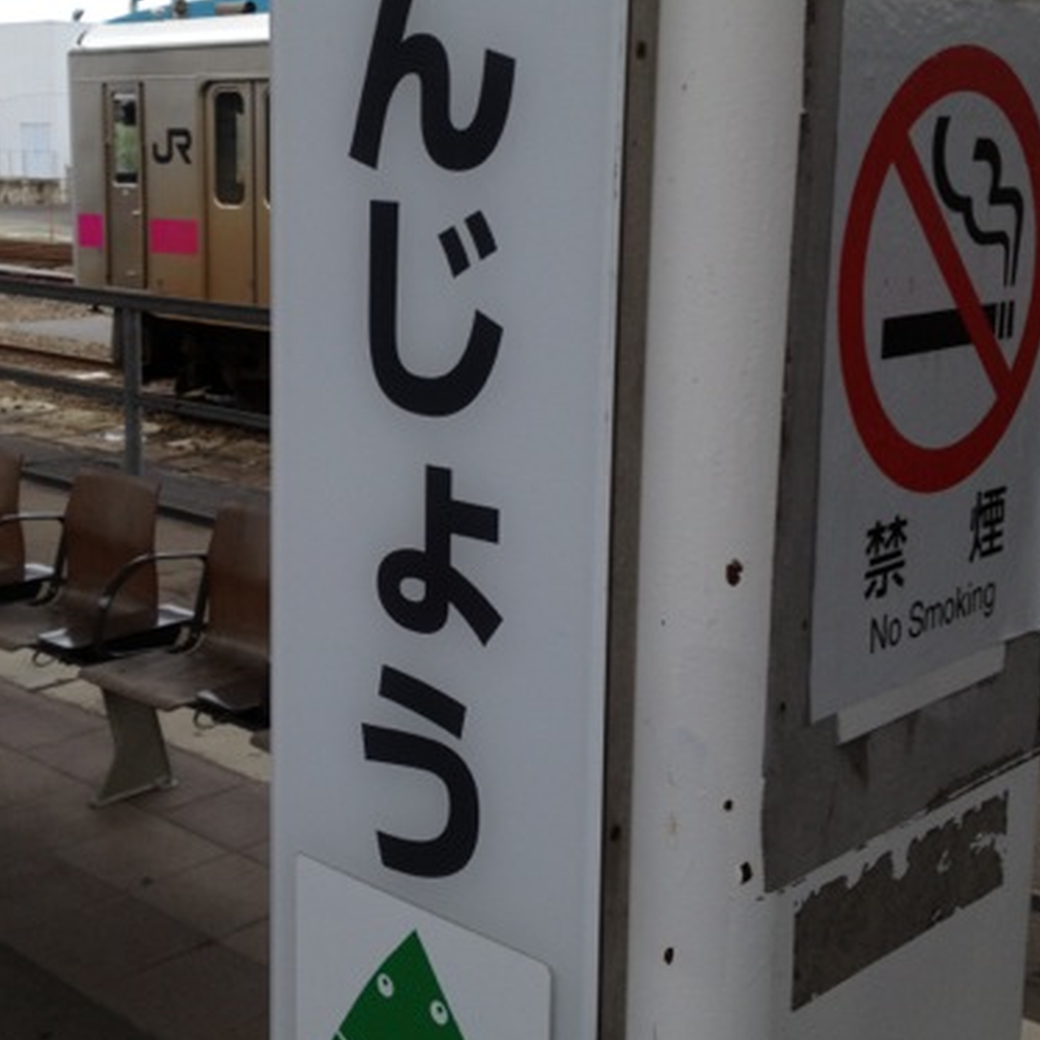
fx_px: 1802
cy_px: 431
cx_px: 392
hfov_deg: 32.1
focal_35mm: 53
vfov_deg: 32.1
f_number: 2.4
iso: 64
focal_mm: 4.28
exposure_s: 1/546
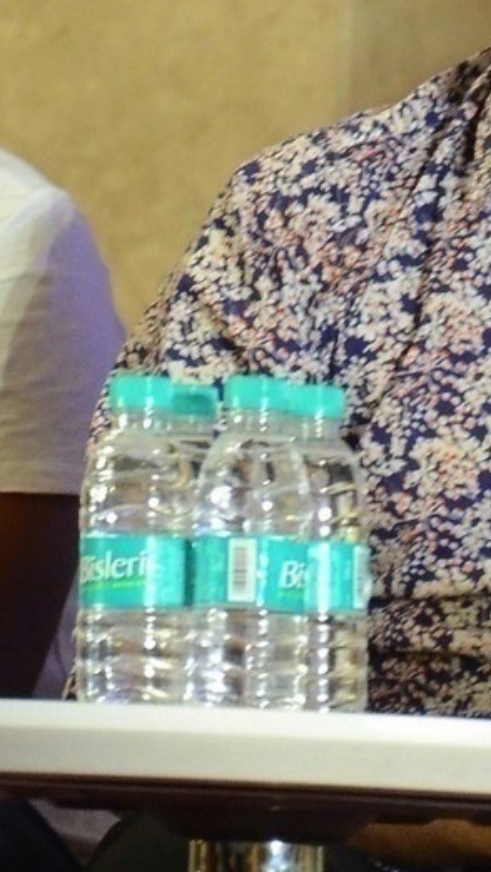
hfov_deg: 2.0
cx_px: -406
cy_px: -338
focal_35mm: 619
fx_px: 14312
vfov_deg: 3.5
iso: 2500
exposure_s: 1/80
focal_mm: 105
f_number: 5.6
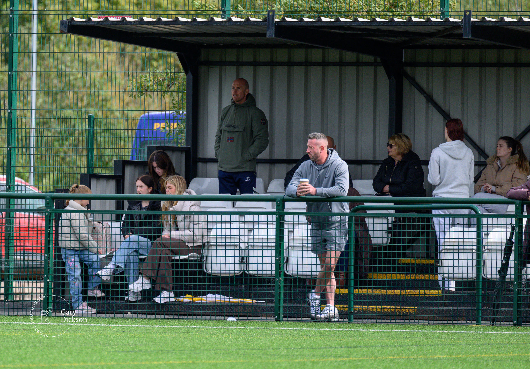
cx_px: 159
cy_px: 175
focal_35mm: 556
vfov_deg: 2.5
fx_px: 8289
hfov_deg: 3.7
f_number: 5.6
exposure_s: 1/2000
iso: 1250
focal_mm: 400
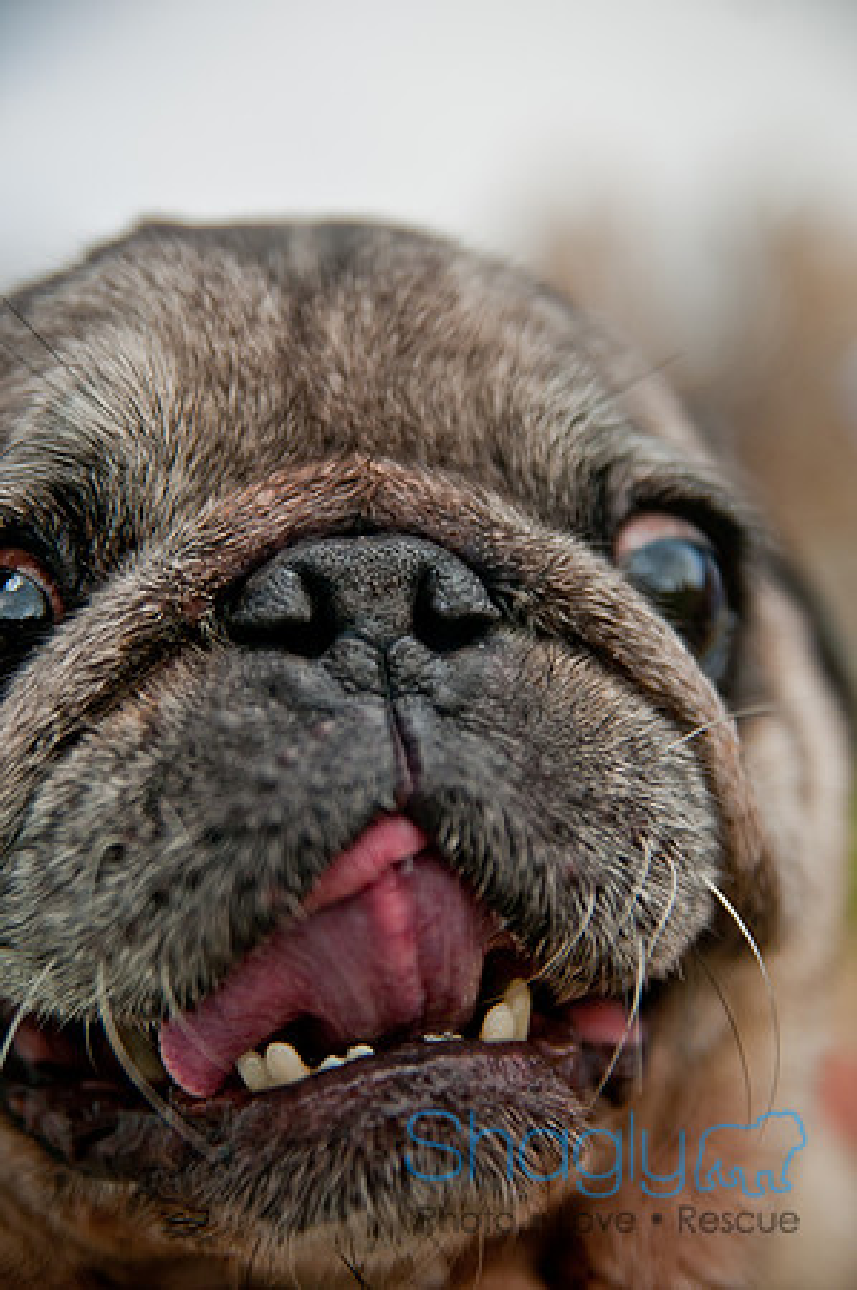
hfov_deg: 18.1
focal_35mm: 75
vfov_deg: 27.0
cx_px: 428
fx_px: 2684
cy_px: 645
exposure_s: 1/2000
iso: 200
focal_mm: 50
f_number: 2.8
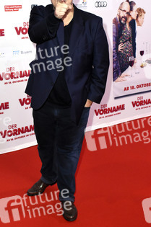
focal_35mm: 61
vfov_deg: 32.9
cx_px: 56
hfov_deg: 22.1
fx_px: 385
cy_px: 98
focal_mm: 32
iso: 3200
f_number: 6.3
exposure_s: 1/160
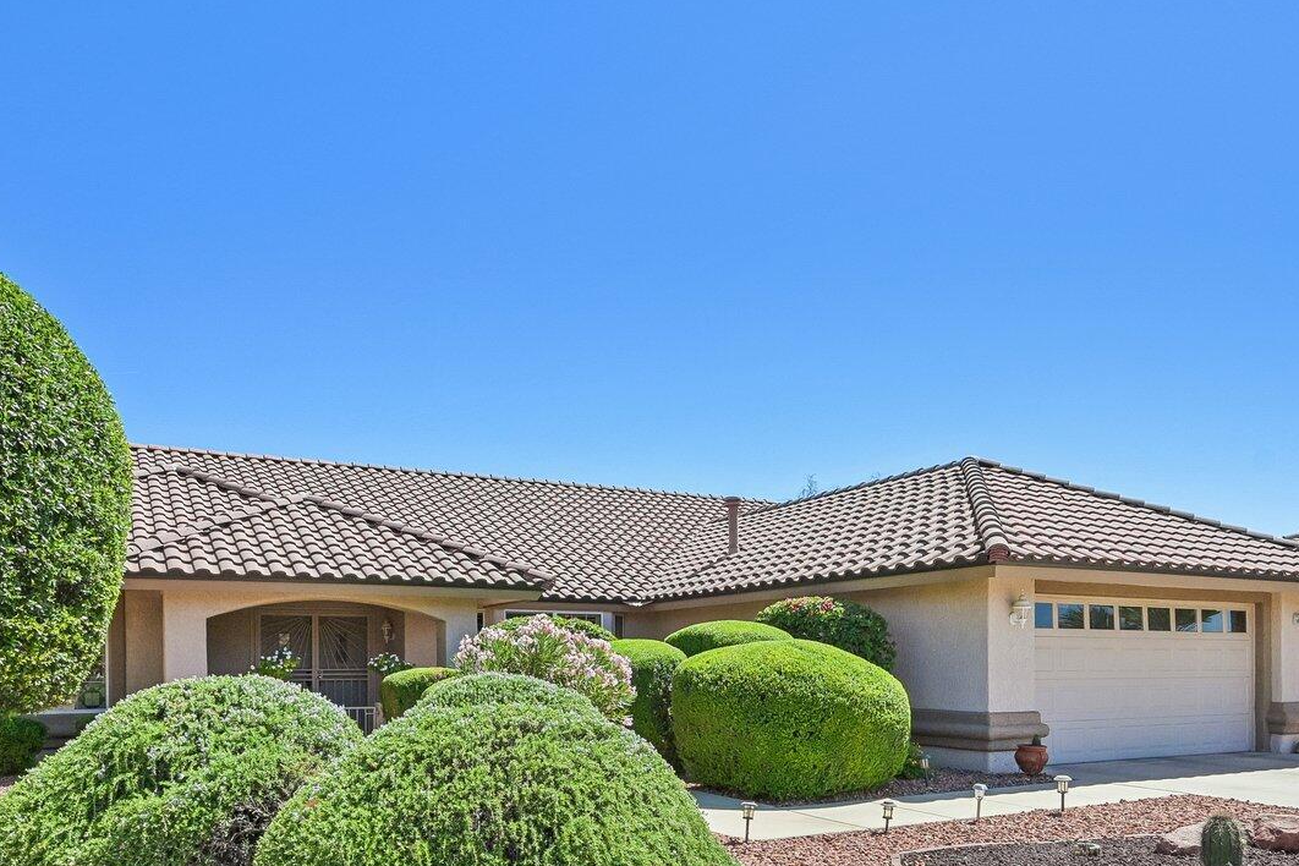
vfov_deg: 45.9
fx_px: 974
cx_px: 597
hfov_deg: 67.3
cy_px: 672
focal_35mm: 27
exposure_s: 1/1600
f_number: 8
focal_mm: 14
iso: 640
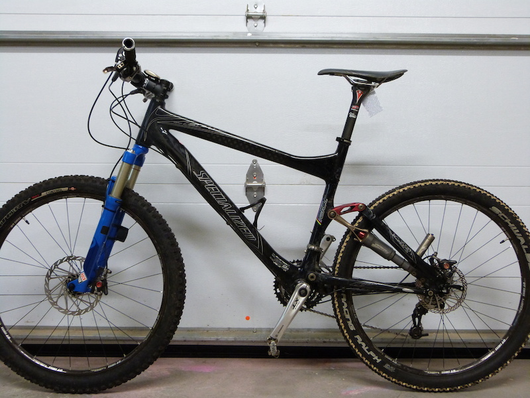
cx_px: 265
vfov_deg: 32.9
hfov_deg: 42.9
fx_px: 674
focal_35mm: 44
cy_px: 199
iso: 400
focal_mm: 7.9
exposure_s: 1/20
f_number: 3.2
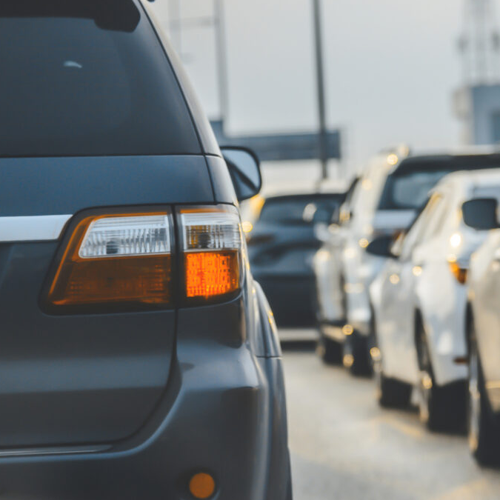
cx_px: 333
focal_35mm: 216
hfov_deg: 8.1
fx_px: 3530
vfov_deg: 8.1
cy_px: 250
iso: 200
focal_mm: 112
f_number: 4.5
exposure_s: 1/800
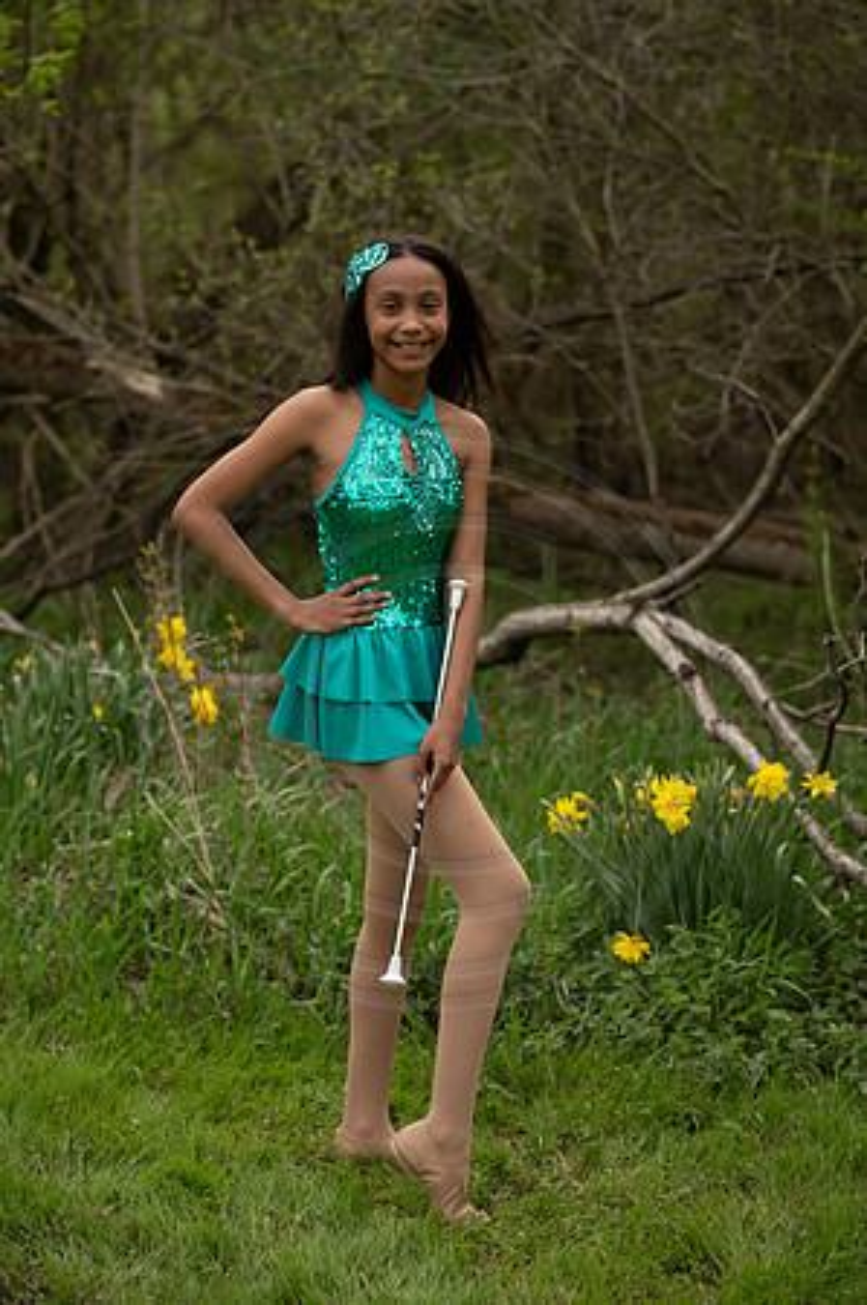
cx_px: 434
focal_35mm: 85
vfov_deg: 23.9
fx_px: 3077
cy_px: 652
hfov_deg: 16.0
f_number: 2.8
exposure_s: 1/250
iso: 100
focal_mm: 85
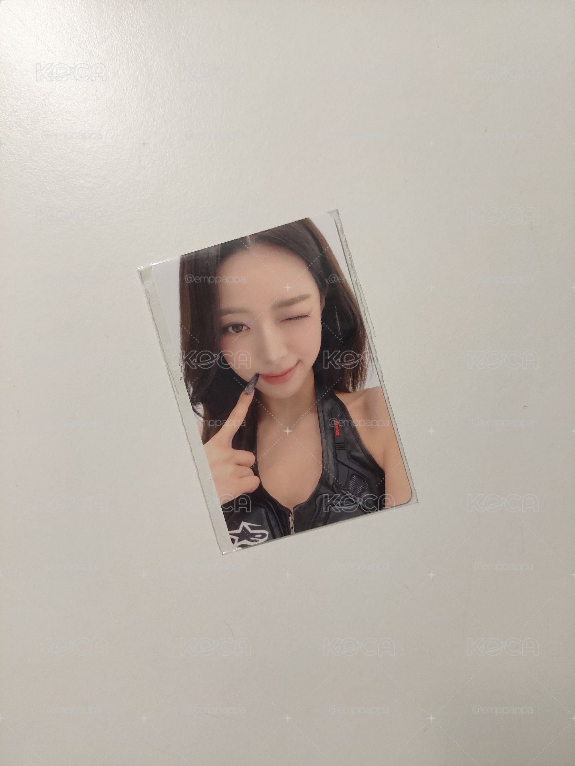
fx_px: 554
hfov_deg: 54.9
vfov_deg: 69.4
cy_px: 383
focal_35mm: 25
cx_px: 288
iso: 125
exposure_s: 1/120
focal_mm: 5.23
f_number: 1.8
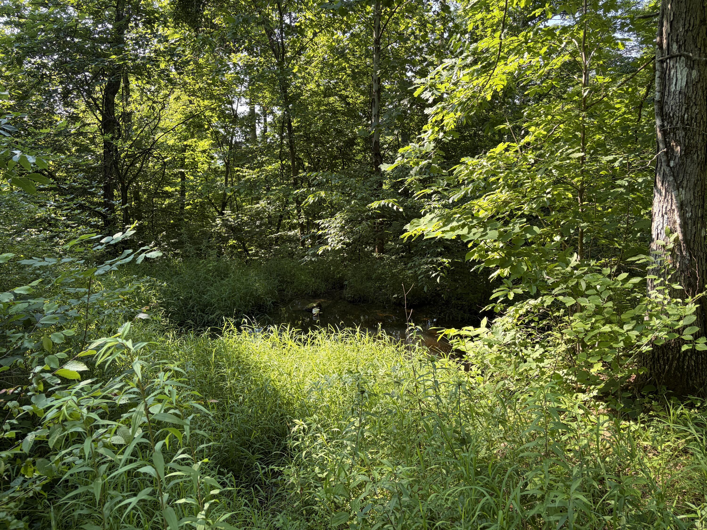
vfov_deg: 53.1
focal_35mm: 26
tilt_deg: -8.7
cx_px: 354
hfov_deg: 67.3
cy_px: 265
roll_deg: +0.9
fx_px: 531
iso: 50
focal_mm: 5.96
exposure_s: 1/345
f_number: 1.6
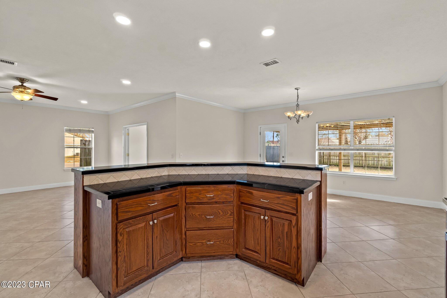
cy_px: 149
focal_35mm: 15
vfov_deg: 77.3
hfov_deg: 100.4
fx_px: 186
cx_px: 224
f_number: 9
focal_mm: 10
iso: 400
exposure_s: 1/1.25
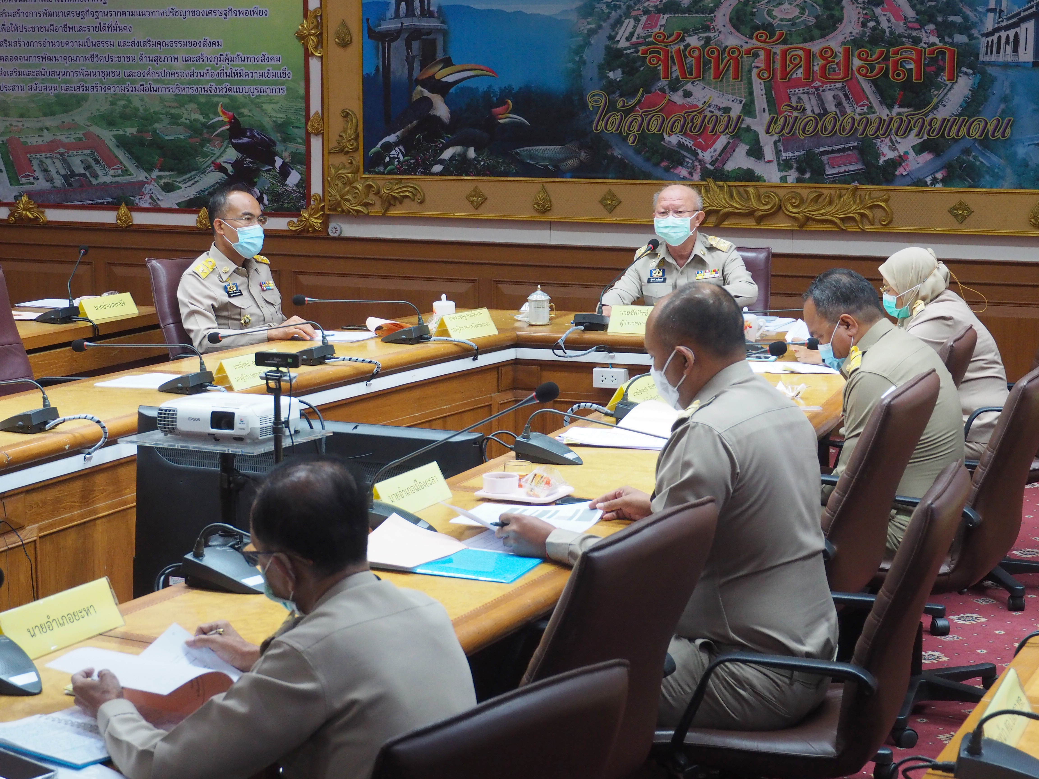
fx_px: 2221
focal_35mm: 74
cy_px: 390
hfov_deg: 26.3
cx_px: 520
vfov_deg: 19.9
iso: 1600
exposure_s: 1/40
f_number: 5.7
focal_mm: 37
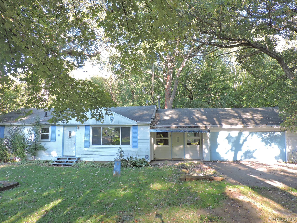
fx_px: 206
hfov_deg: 71.6
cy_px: 112
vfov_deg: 56.8
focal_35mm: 24
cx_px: 148
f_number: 3
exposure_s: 1/60
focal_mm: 4.3
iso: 220
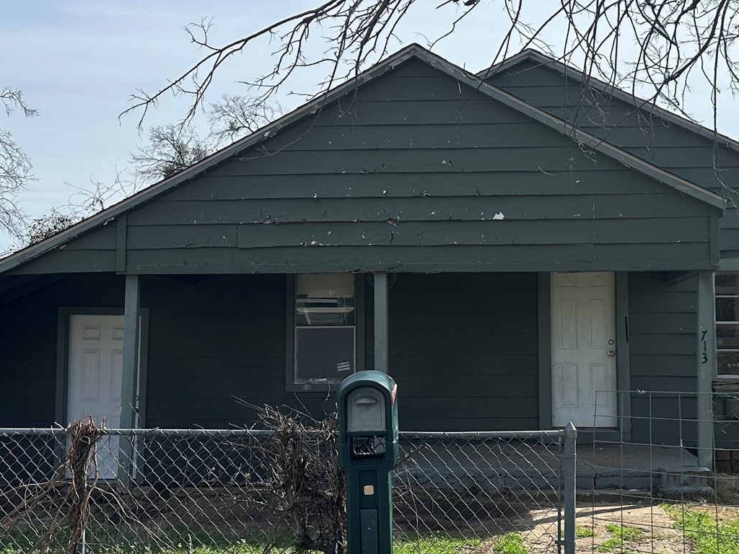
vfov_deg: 30.3
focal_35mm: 48
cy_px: 287
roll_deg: +0.7
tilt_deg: +3.2
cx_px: 455
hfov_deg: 39.4
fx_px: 1025
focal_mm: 6.86
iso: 80
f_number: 1.78
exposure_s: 1/5263
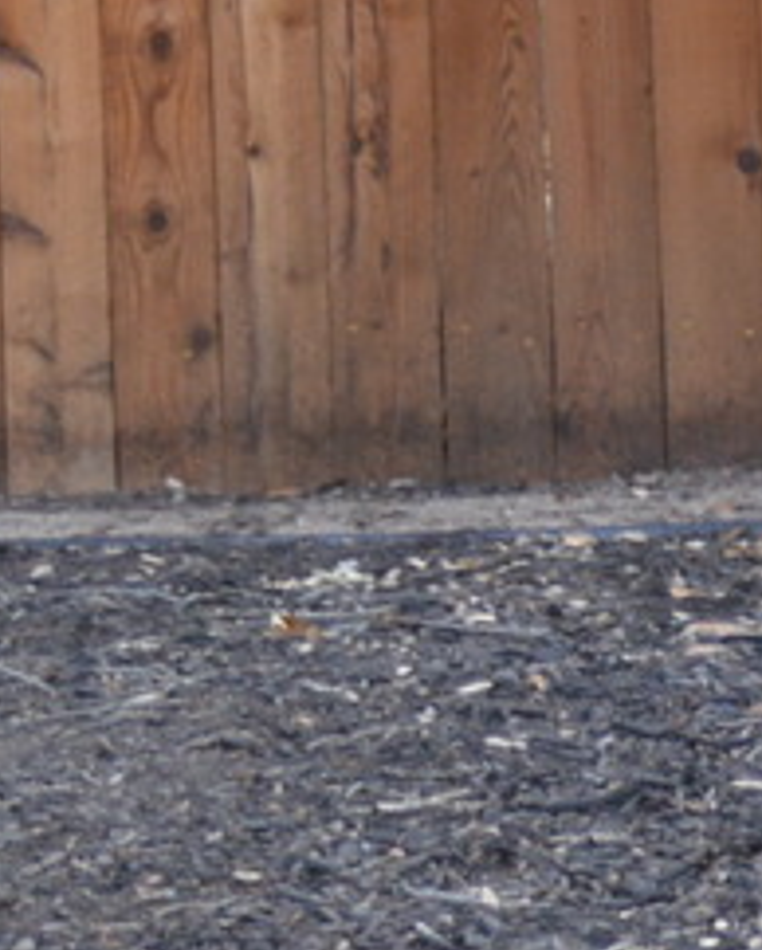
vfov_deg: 5.1
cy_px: -471
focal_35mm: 377
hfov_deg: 3.9
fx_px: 10614
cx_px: 2793
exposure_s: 1/50
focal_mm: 40
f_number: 5.3
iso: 400
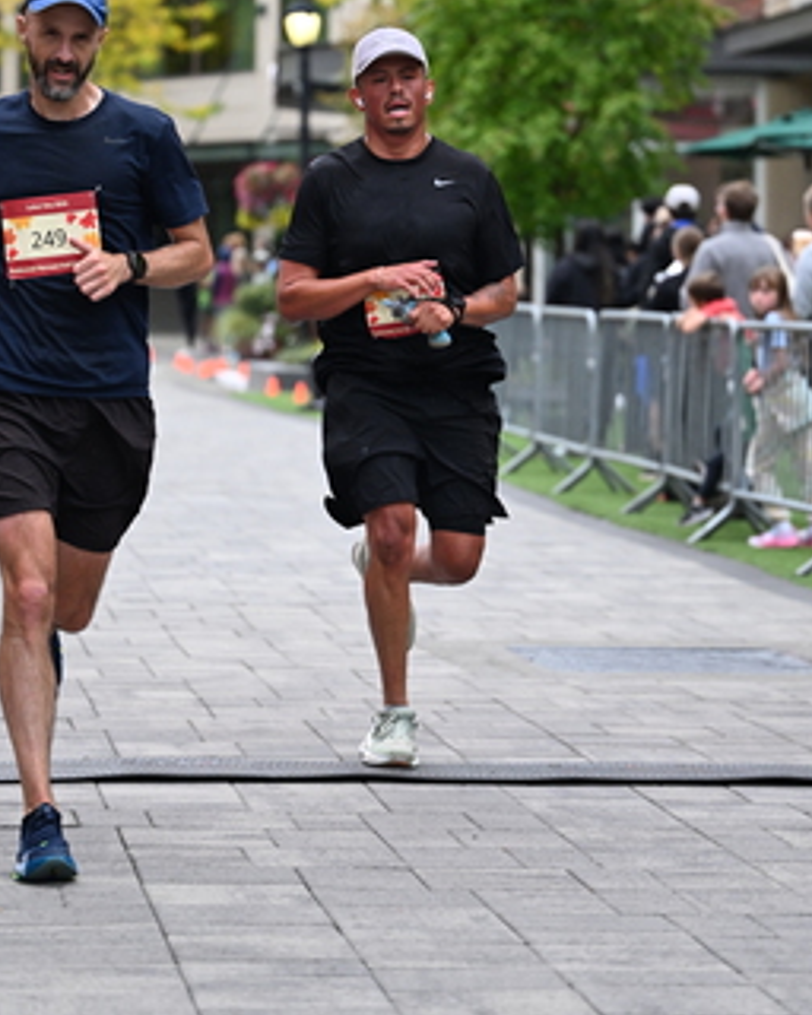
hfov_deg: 10.6
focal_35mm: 145
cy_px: 317
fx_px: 4356
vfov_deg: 13.3
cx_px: 363
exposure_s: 1/2500
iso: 1250
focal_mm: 90
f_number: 2.8
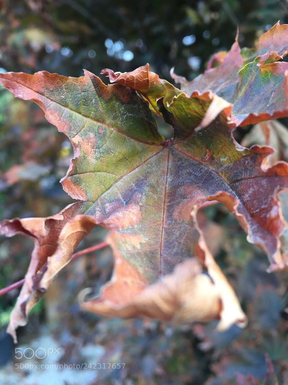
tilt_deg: -15.0
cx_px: 144
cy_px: 192
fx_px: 322
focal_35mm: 29
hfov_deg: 48.2
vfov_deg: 61.7
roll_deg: +5.1
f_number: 2.2
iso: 32
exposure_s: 1/100
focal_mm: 4.15
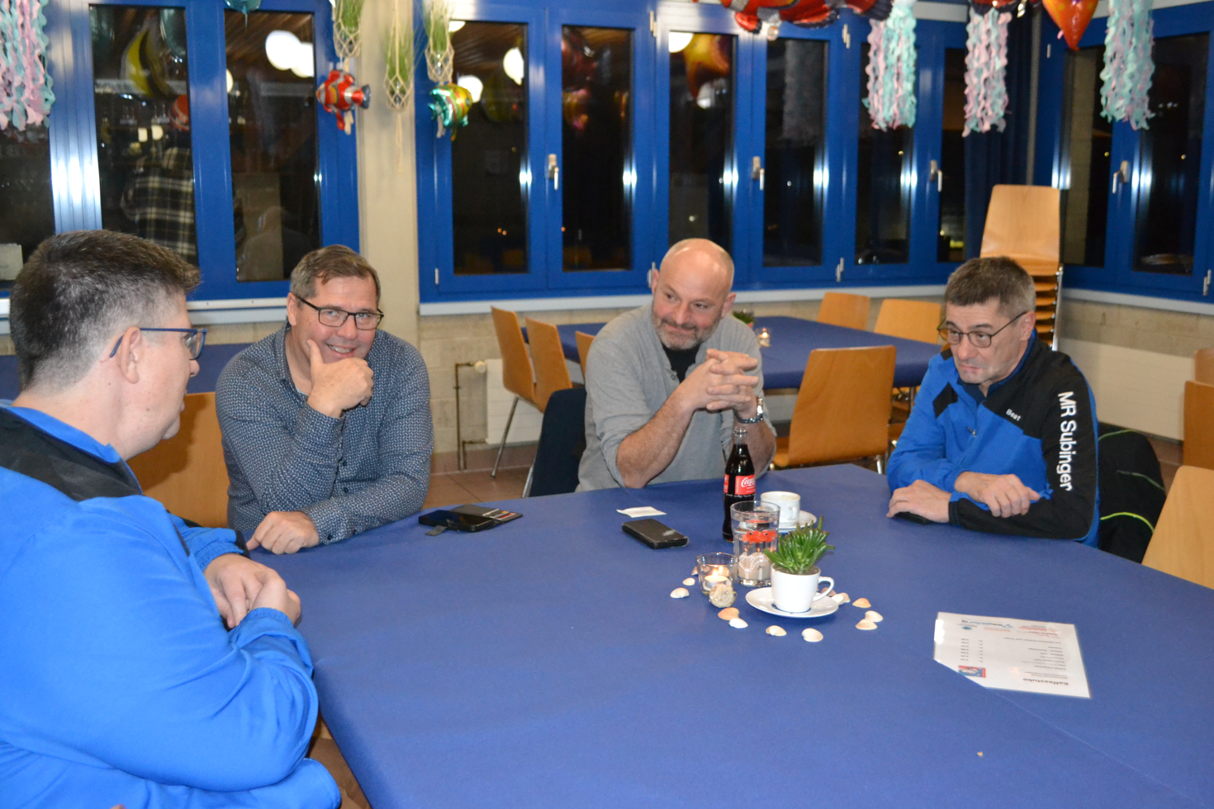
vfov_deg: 36.9
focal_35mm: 36
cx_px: 607
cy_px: 404
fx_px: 1214
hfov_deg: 53.1
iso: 3200
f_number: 4
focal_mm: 24
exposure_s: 1/60
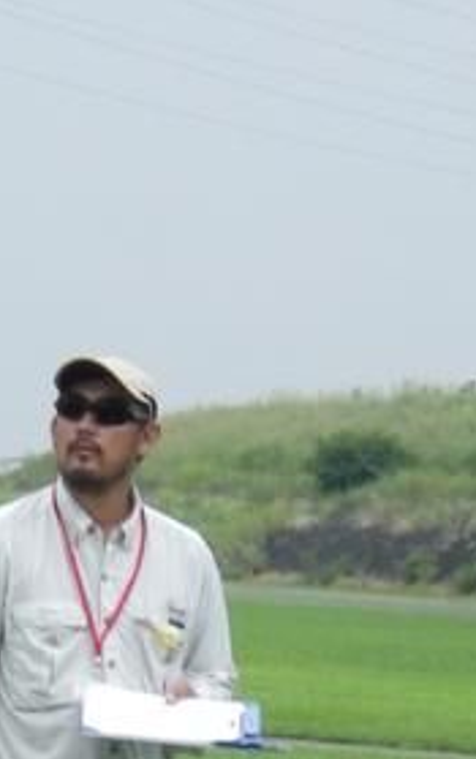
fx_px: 7225
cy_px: 737
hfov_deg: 3.8
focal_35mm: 349
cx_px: -128
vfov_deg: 6.0
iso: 80
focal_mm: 20.6
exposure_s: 1/200
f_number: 5.2
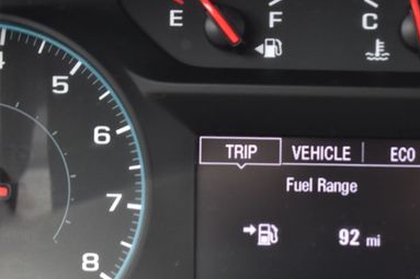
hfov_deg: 14.8
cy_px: 196
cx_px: 333
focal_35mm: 138
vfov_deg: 9.9
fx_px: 1607
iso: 400
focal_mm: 55
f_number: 7.1
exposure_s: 1/30
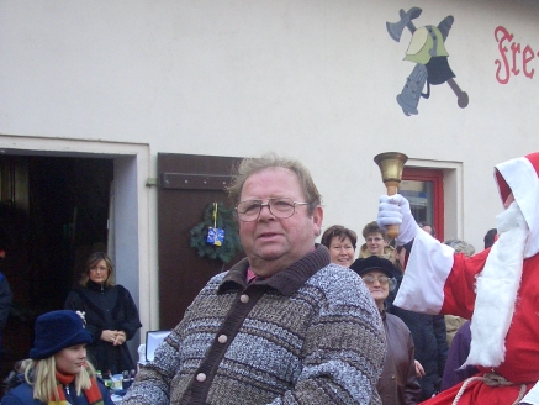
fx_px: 935
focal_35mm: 60
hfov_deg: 31.8
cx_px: 384
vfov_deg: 24.2
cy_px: 291
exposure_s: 1/250
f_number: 2.8
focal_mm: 6.8
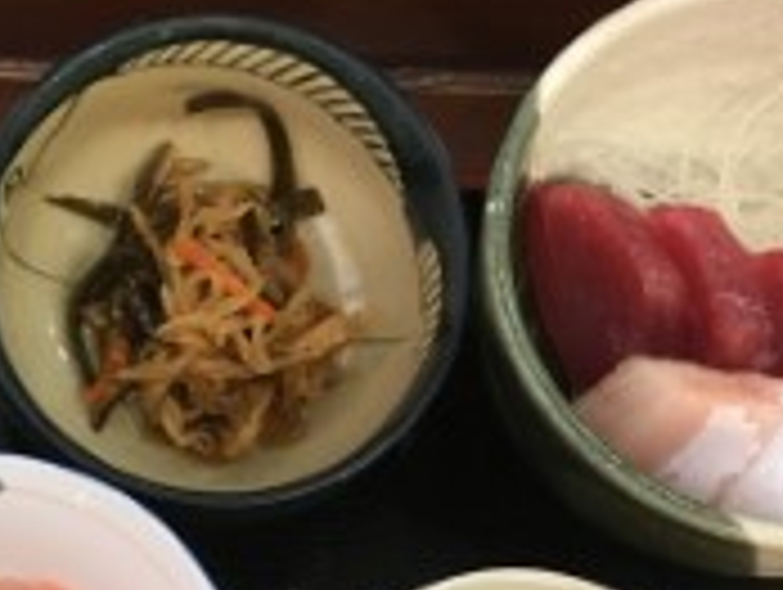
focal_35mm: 75
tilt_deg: -75.7
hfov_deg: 25.4
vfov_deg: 18.5
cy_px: 730
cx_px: 135
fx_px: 1699
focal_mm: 4.15
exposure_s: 1/30
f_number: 2.2
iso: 100
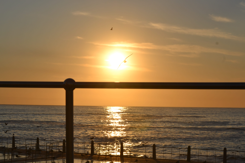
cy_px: 82
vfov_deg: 16.6
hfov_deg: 24.6
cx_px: 122
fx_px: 561
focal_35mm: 82
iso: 100
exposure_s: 1/640
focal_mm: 55
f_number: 13
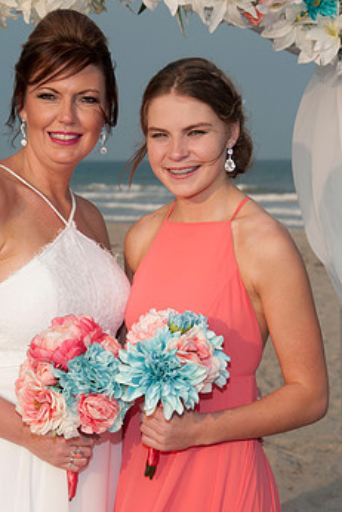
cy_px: 266
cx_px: 122
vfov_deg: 17.5
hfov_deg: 11.7
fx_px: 1665
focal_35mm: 117
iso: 100
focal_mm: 60
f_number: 8
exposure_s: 1/250
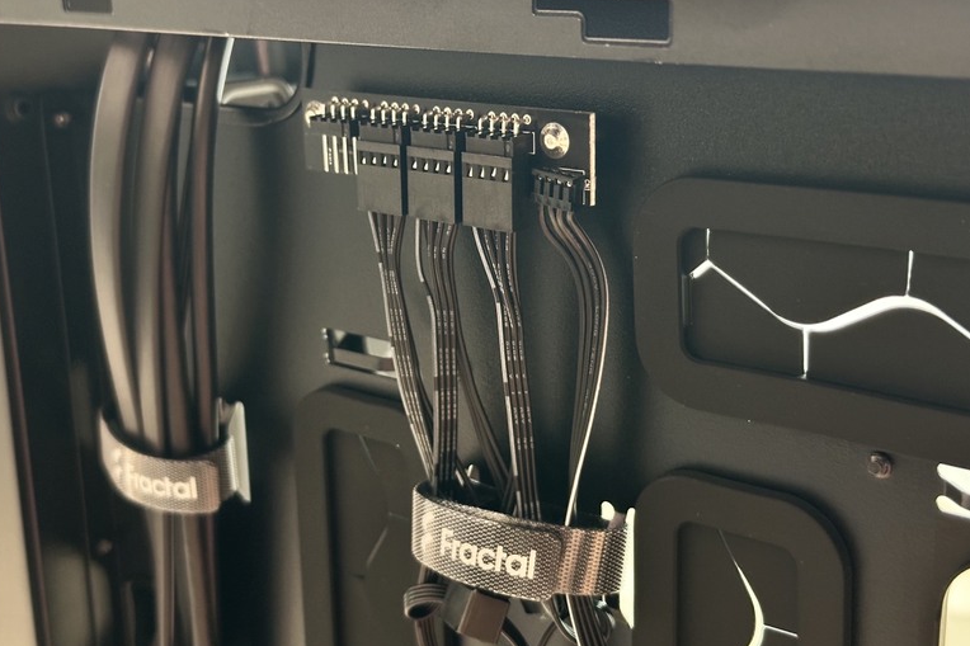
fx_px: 1374
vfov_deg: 26.5
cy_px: 303
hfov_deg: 38.9
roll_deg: +0.1
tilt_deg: -15.1
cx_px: 479
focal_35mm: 51
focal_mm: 6.86
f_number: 1.78
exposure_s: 1/30
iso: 400
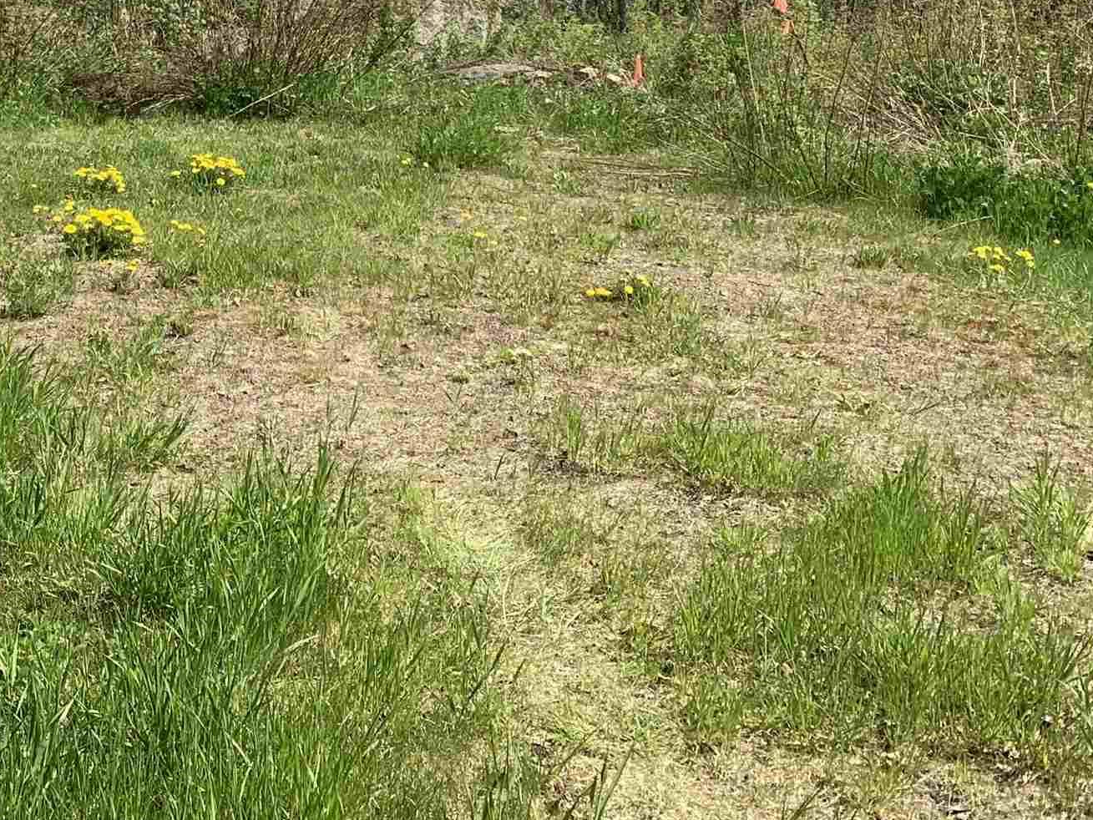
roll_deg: +0.0
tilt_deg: -0.5
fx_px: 1926
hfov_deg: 30.6
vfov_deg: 22.8
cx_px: 166
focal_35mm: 61
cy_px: -47
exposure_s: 1/1513
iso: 25
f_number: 1.8
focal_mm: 4.25
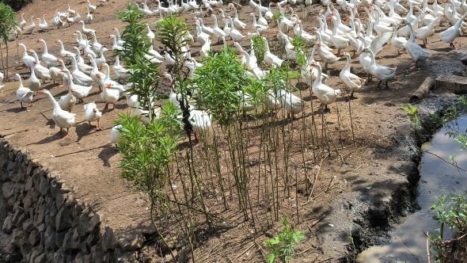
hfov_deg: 57.5
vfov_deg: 32.9
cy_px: 26
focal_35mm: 34
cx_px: 286
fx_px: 421
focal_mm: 4.69
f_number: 1.79
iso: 51
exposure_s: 1/821
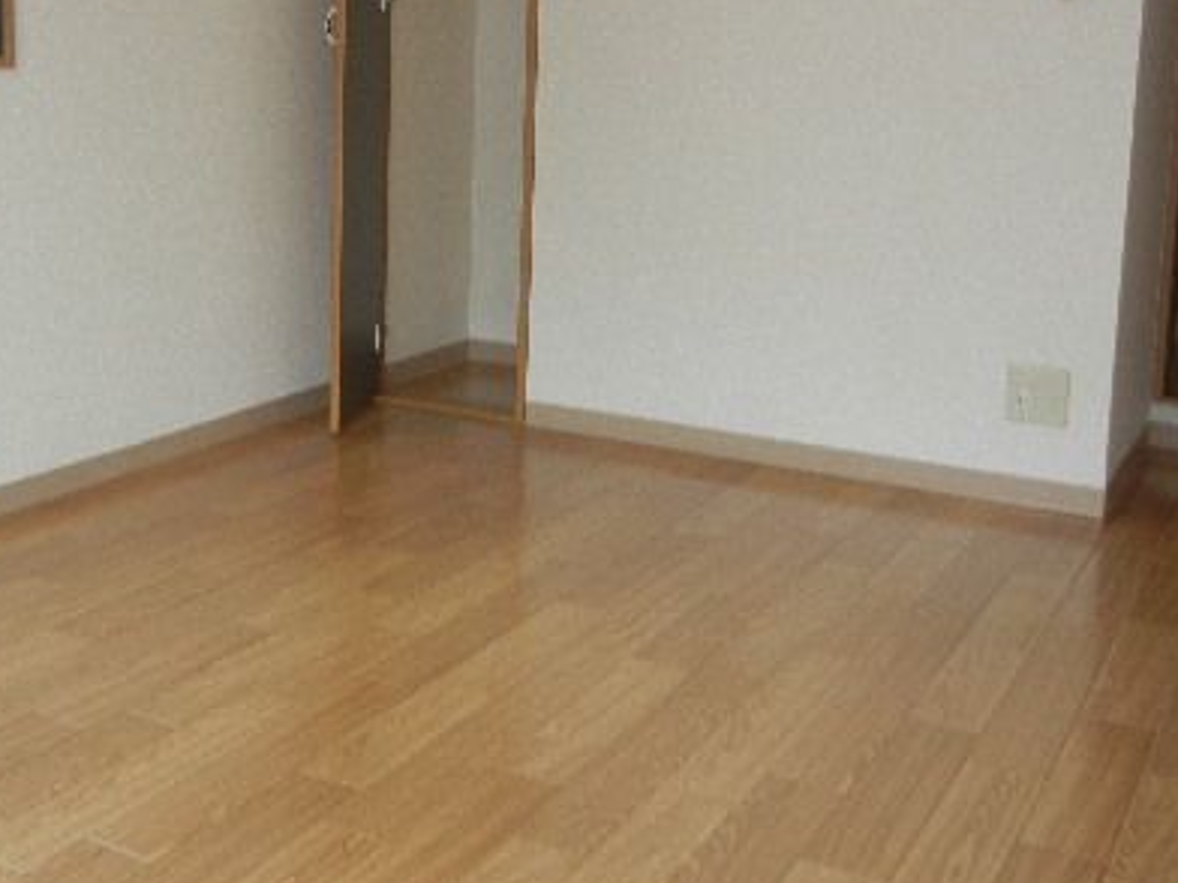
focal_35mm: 49
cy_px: 252
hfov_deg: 38.2
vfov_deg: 29.3
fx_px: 1667
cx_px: 343
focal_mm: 5.4
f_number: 3.5
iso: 200
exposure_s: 1/30
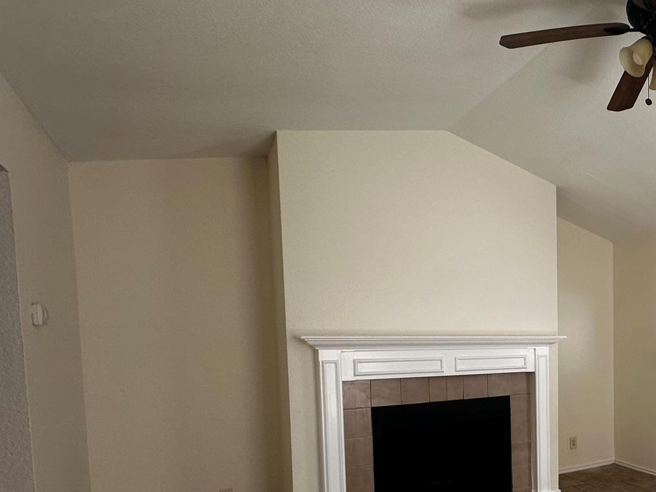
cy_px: 373
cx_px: 642
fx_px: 531
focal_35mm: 28
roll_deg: -0.4
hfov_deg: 51.9
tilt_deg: -2.9
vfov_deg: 47.8
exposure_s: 1/99
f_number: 2.2
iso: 64
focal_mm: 2.22
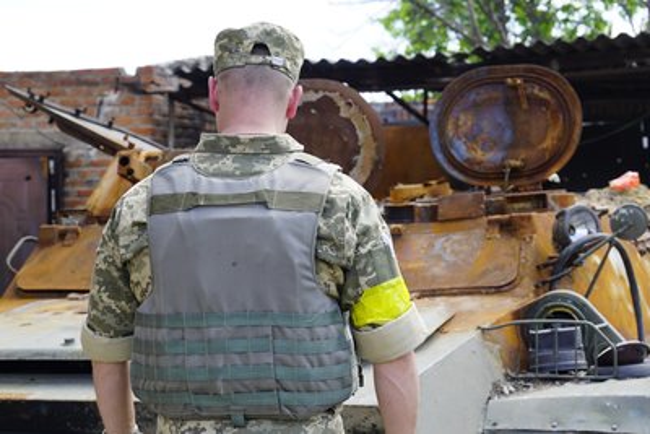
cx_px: 325
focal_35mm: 66
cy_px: 217
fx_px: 1192
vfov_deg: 20.6
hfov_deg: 30.5
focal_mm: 66
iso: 100
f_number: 6.3
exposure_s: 1/80
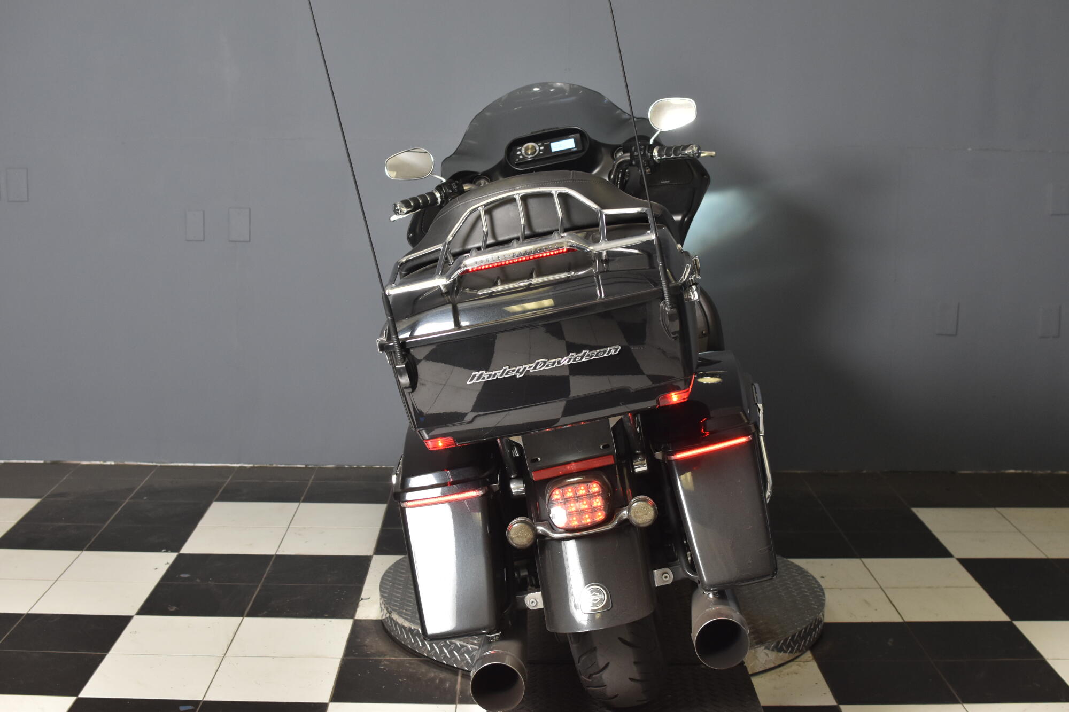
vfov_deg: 25.7
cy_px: 356
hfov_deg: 37.9
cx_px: 534
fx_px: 1559
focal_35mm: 52
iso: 800
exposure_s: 1/160
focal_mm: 35
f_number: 4.5
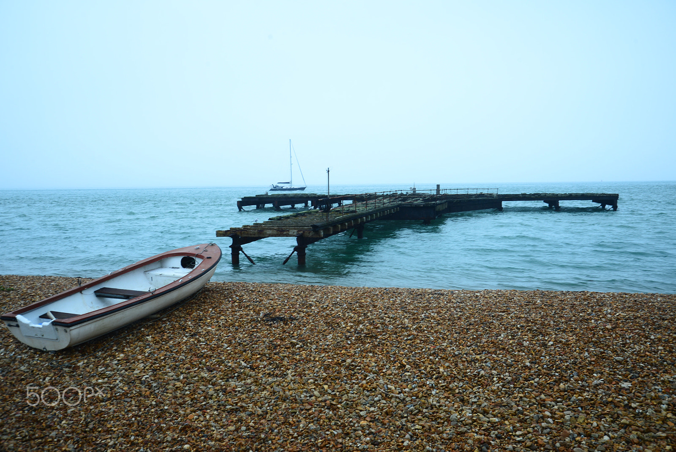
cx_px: 338
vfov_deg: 41.1
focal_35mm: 32
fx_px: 601
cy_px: 226
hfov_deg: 58.7
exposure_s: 1/50
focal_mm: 32
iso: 200
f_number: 9
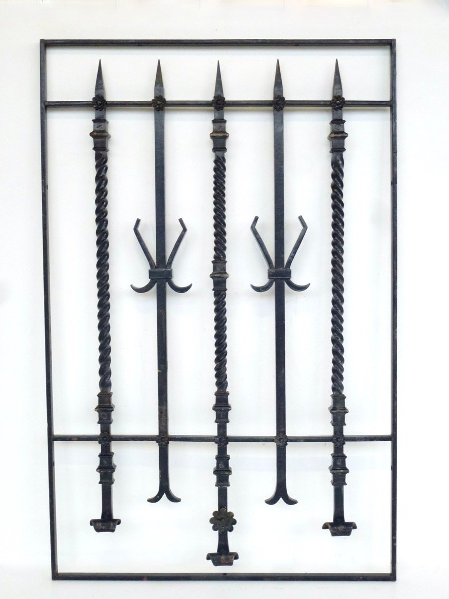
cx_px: 224
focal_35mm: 41
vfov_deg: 45.8
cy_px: 300
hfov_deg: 35.1
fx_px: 710
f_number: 3.9
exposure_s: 1/60
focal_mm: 7.4
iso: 400
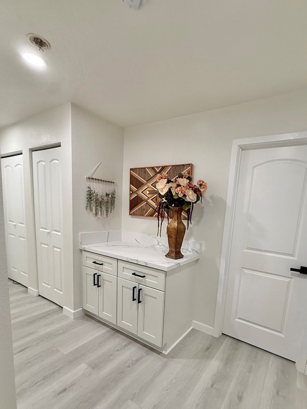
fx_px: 201
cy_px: 240
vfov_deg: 90.2
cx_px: 181
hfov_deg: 74.1
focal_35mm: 17
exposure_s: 1/120
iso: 250
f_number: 2.2
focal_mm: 2.22
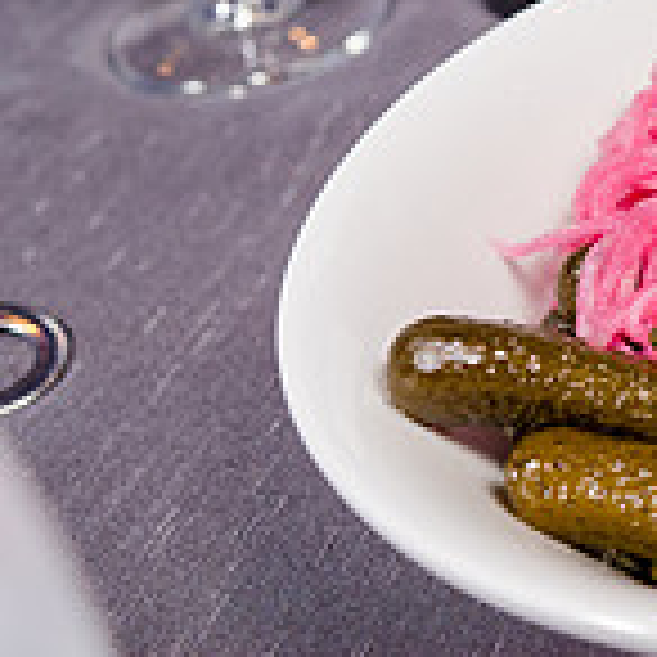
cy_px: 128
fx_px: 1739
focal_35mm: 81
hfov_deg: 17.8
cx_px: 1125
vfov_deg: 21.1
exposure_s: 1/160
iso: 320
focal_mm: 24
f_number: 4
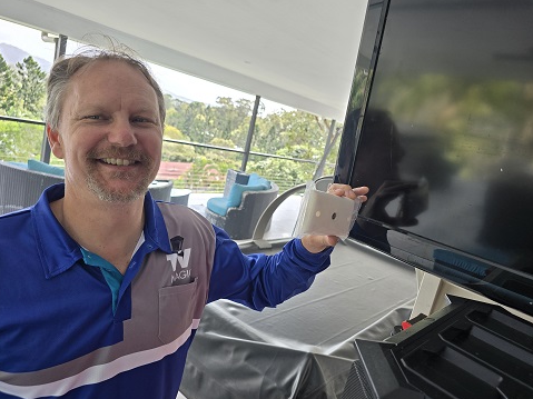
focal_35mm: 24
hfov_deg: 71.6
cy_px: 195
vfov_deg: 56.8
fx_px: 369
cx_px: 270
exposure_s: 1/180
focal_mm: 6.3
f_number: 1.7
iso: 64
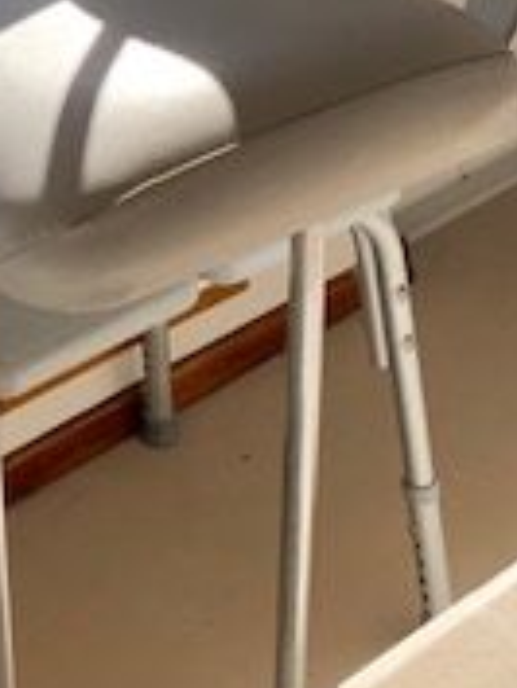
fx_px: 1870
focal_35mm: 94
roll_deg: +9.0
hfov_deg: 15.0
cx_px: -159
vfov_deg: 20.2
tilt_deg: -22.5
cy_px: -12
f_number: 1.8
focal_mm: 4.25
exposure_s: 1/1176
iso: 25
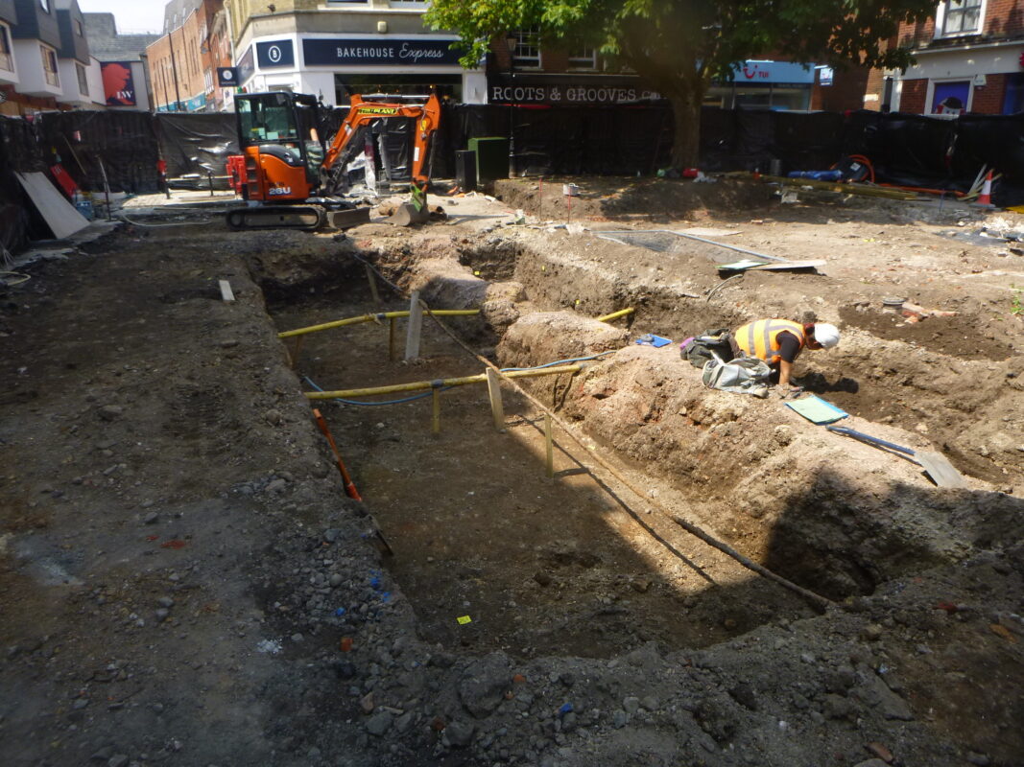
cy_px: 384
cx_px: 512
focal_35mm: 25
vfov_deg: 54.9
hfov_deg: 69.4
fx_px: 739
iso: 100
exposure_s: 1/320
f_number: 3.9
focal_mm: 4.5
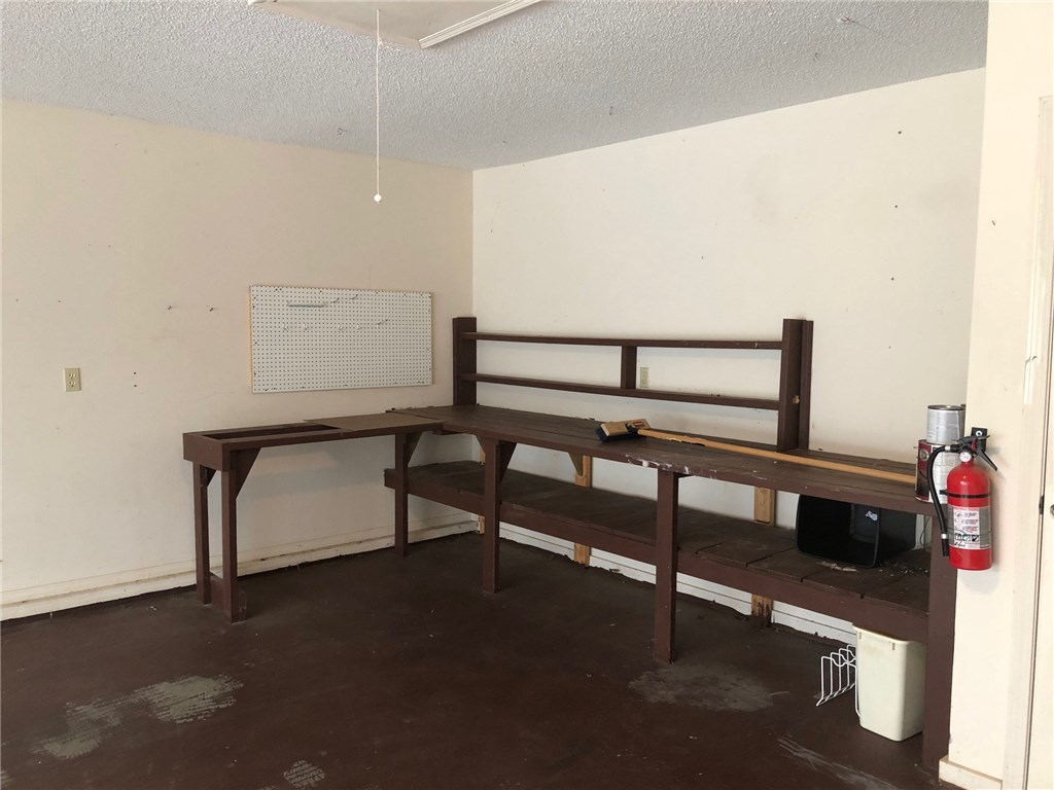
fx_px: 853
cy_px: 395
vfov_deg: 49.7
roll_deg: -0.9
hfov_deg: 63.4
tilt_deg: -2.8
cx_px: 527
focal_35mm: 28
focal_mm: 3.99
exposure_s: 1/15
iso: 40
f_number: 1.8
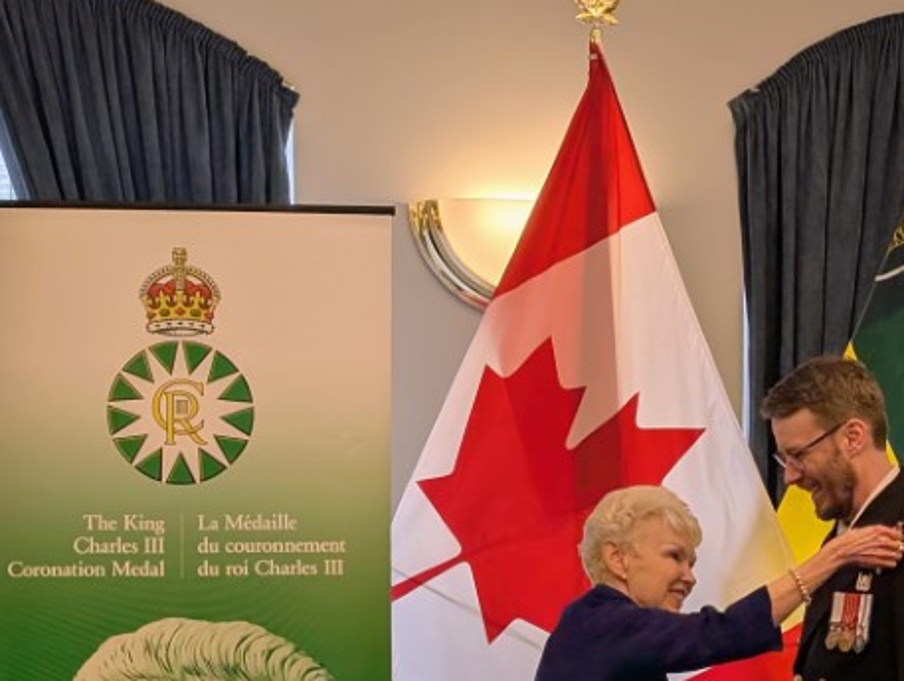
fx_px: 2720
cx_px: 554
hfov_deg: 18.8
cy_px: 519
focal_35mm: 104
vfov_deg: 14.2
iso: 19
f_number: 1.68
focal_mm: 6.9
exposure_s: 1/111
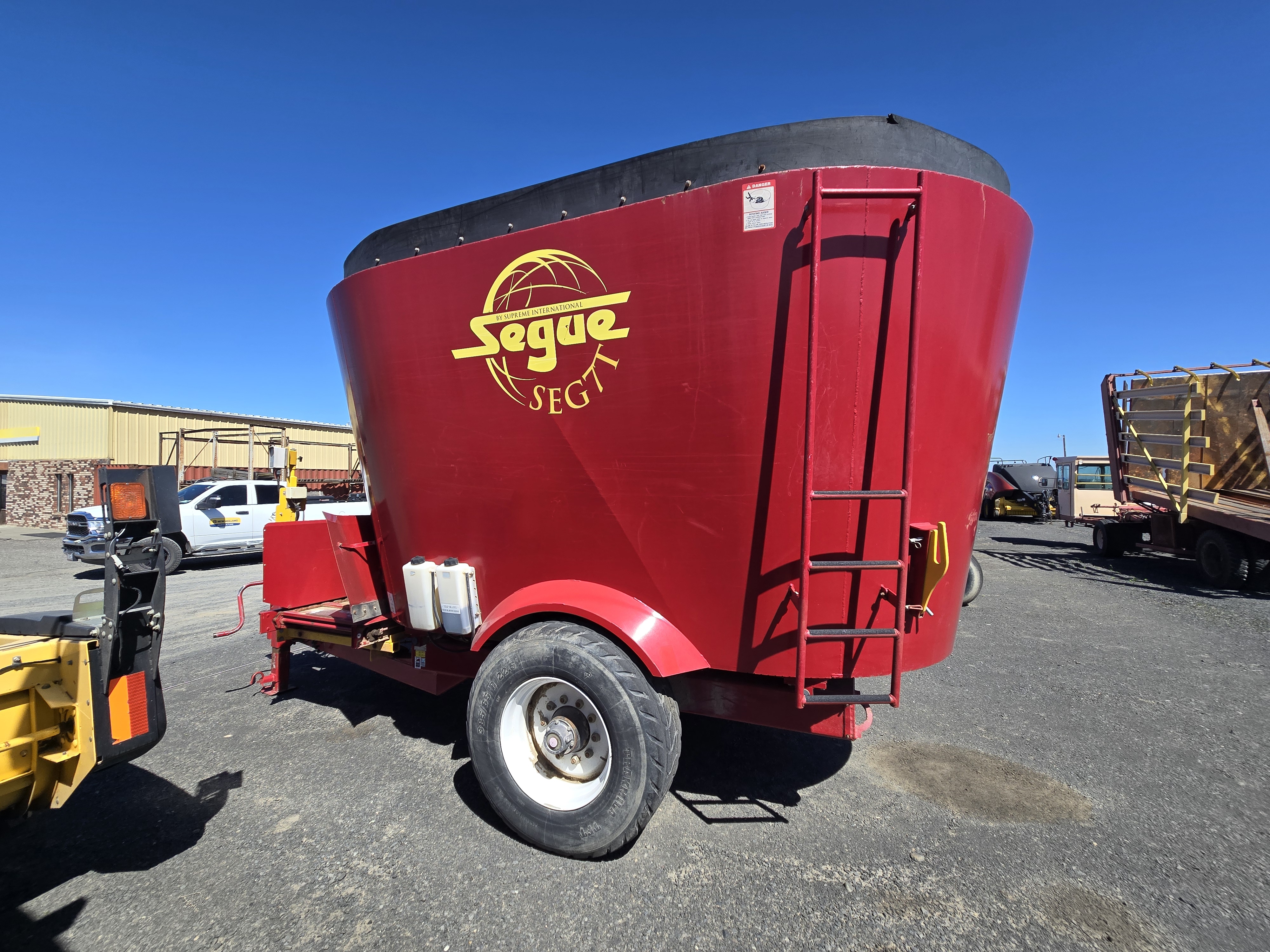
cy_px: 476
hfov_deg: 106.2
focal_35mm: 13
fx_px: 477
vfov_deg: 89.9
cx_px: 635
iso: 50
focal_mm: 2.2
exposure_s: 1/1951
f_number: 2.2
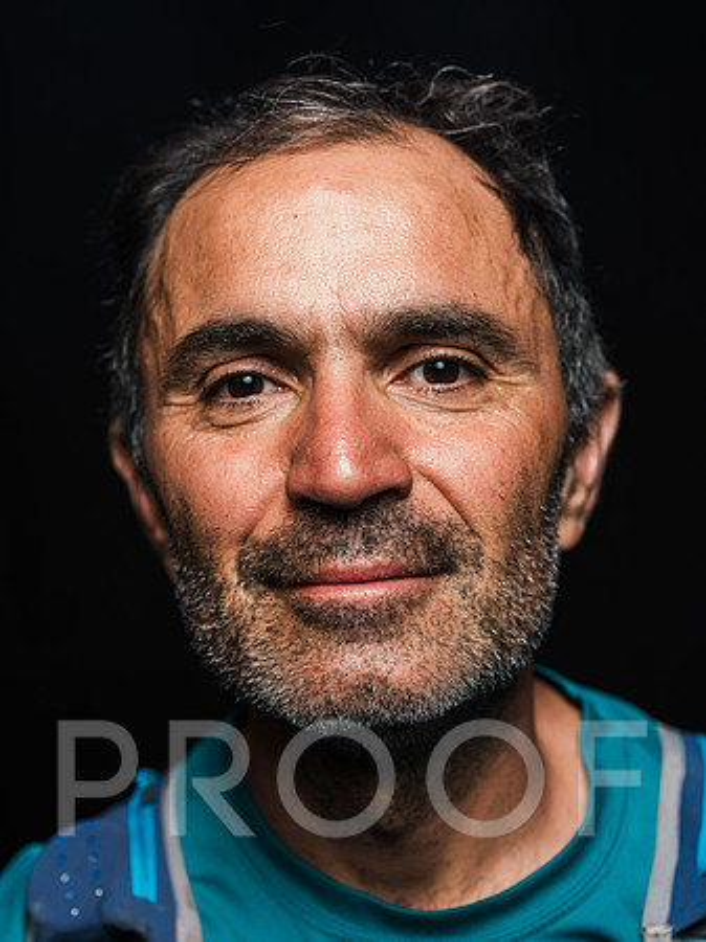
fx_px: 1715
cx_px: 353
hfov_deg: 23.3
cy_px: 471
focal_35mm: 63
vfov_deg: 30.7
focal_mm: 80
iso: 100
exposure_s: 1/125
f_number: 4.5
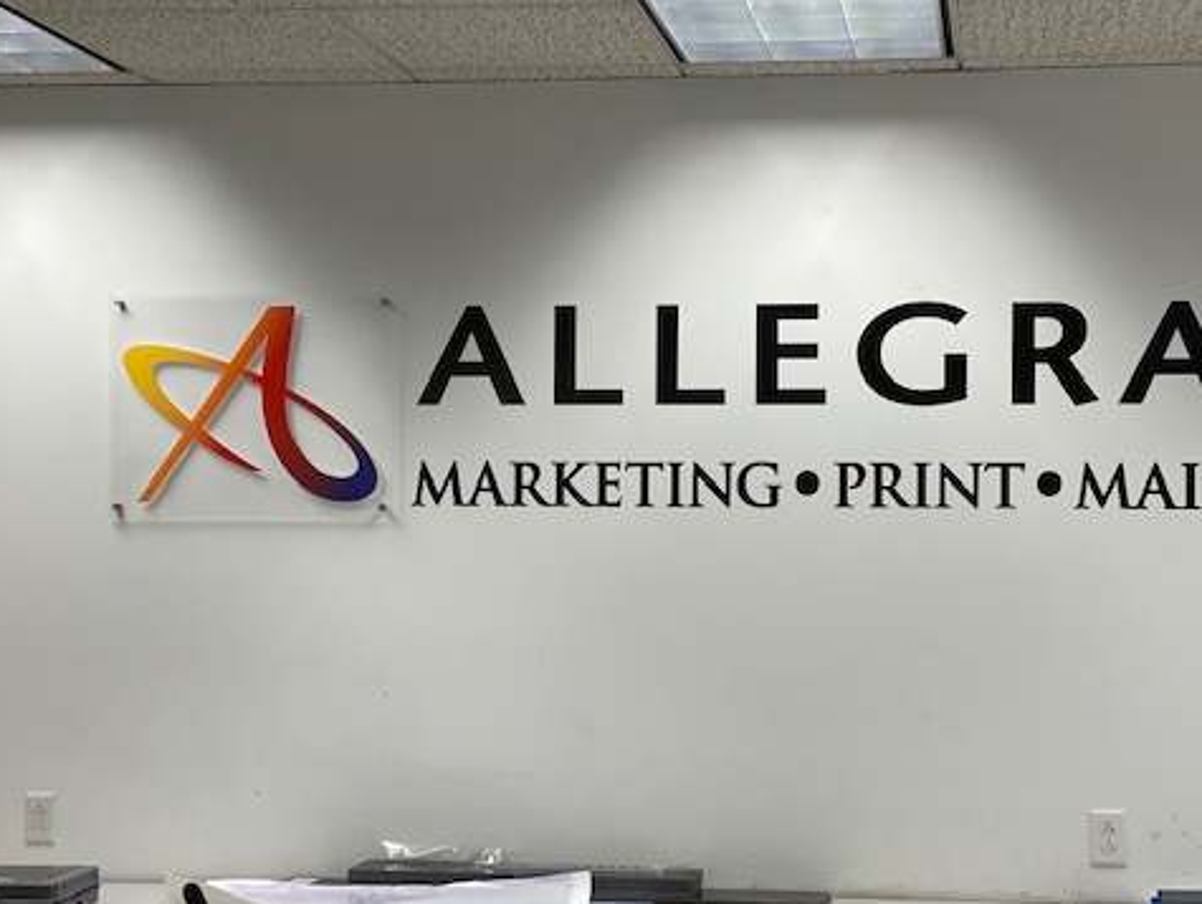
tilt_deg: +1.2
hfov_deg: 27.8
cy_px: 484
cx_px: 635
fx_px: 2433
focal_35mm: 70
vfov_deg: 21.0
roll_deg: -0.1
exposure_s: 1/120
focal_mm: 6
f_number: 2
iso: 64
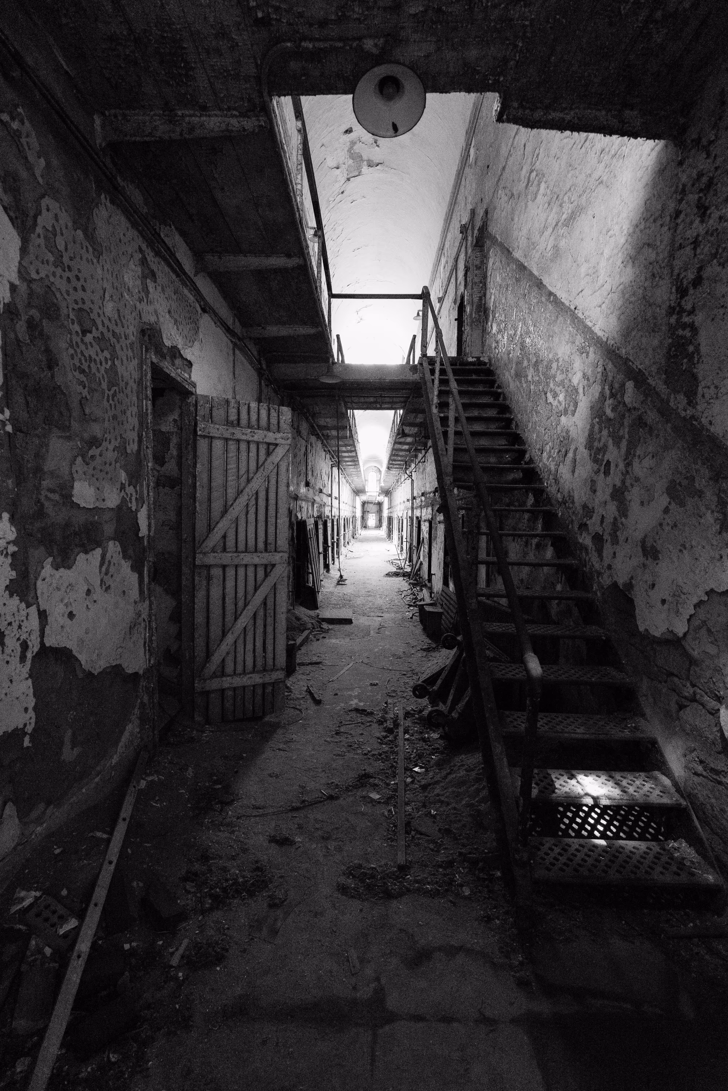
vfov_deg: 96.7
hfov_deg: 73.7
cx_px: 364
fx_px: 485
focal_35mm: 16
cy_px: 546
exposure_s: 1/100
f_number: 5
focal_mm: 16
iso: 6400
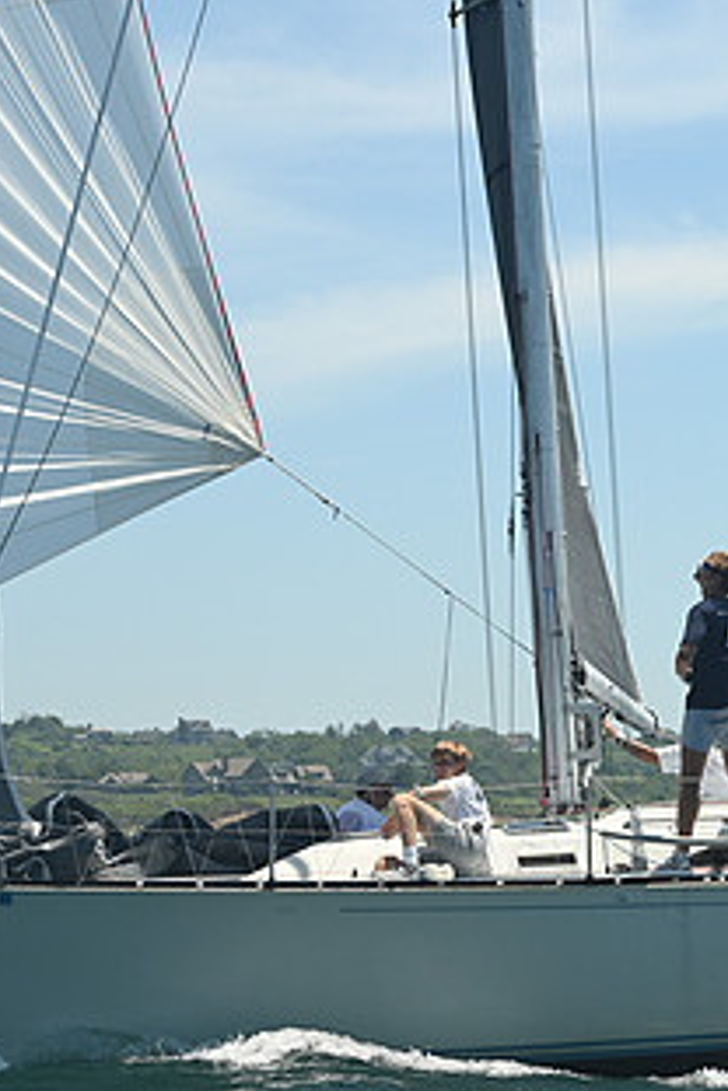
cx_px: 542
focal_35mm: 130
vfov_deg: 15.8
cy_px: 565
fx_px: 3943
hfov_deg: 10.5
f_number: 8
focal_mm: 70
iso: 320
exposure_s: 1/1000
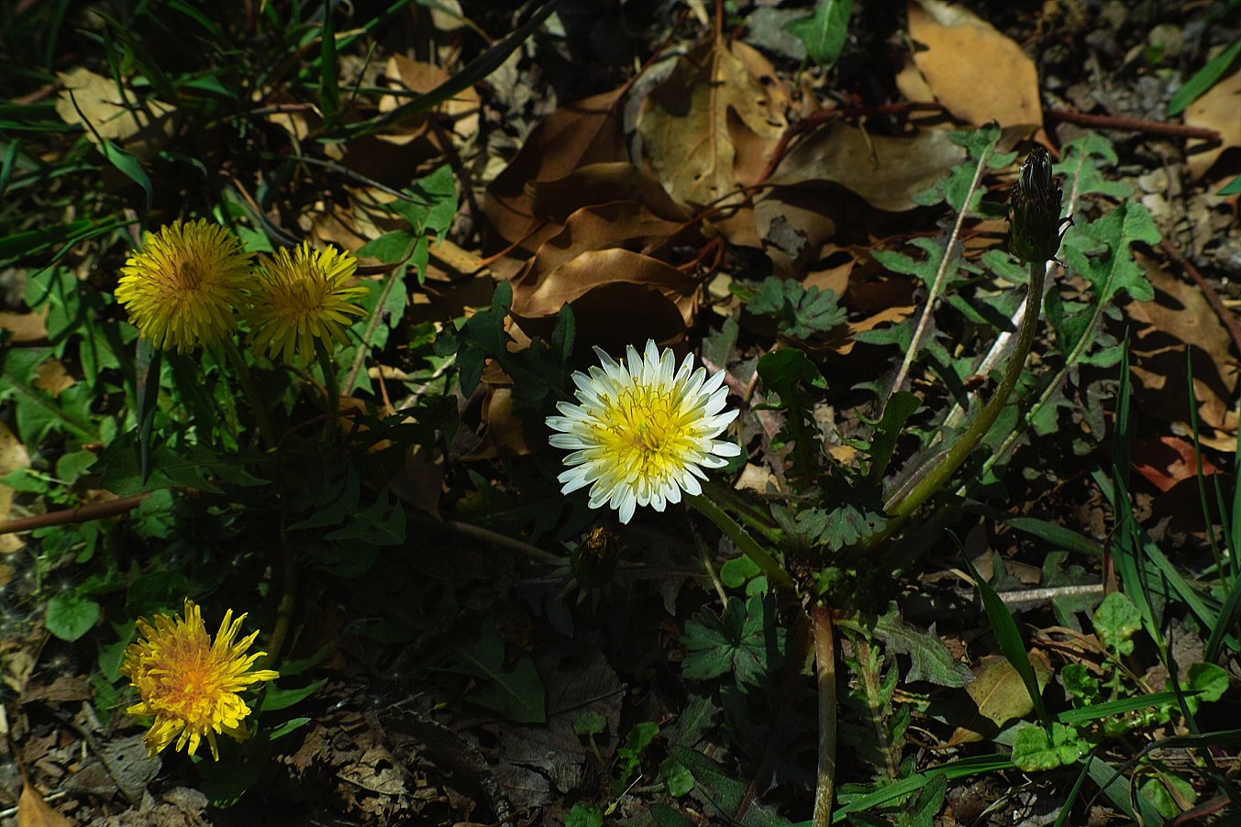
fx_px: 5033
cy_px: 414
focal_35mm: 146
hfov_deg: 14.1
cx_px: 620
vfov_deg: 9.4
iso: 100
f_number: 9
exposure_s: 1/400
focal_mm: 86
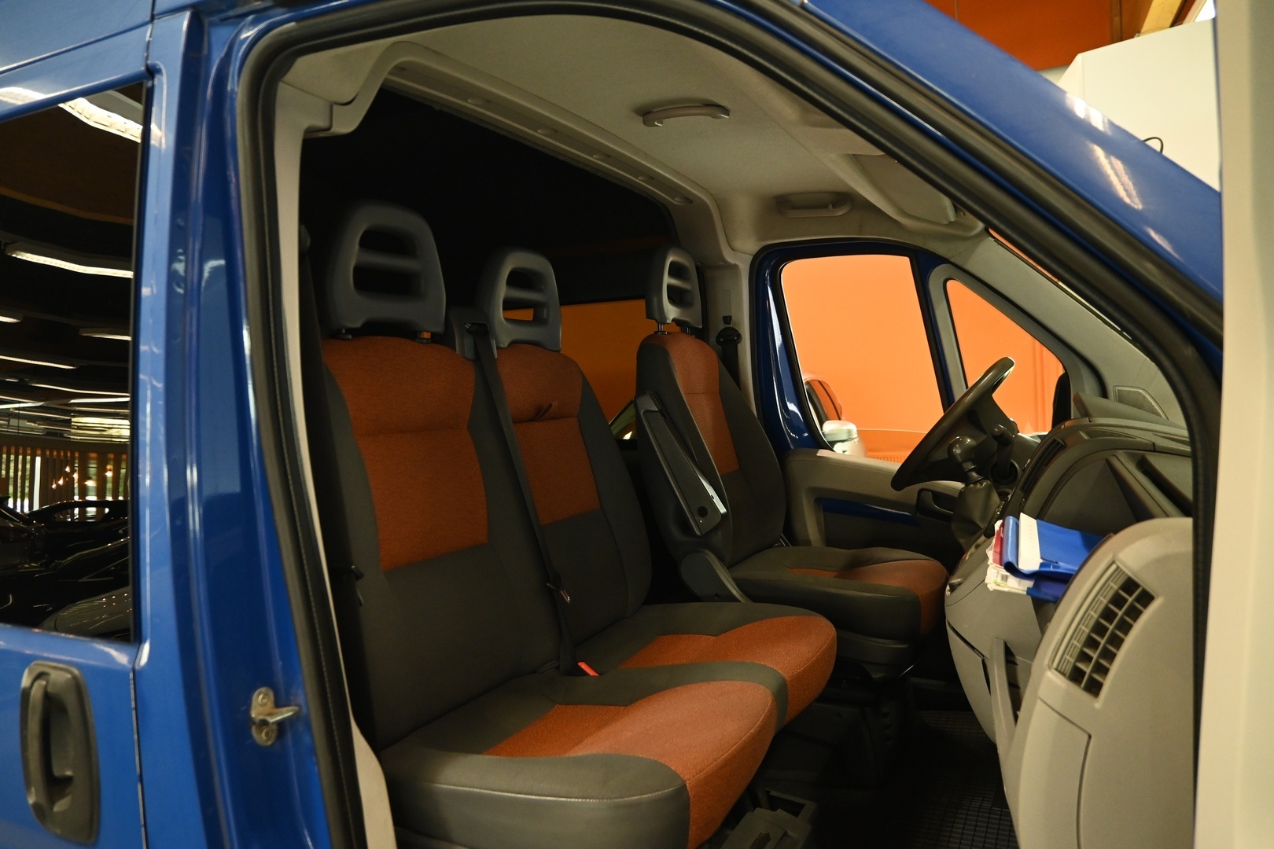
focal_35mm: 24
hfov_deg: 73.7
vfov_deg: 53.1
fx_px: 849
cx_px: 637
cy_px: 424
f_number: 3.5
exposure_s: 1/15
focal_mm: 16
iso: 1600
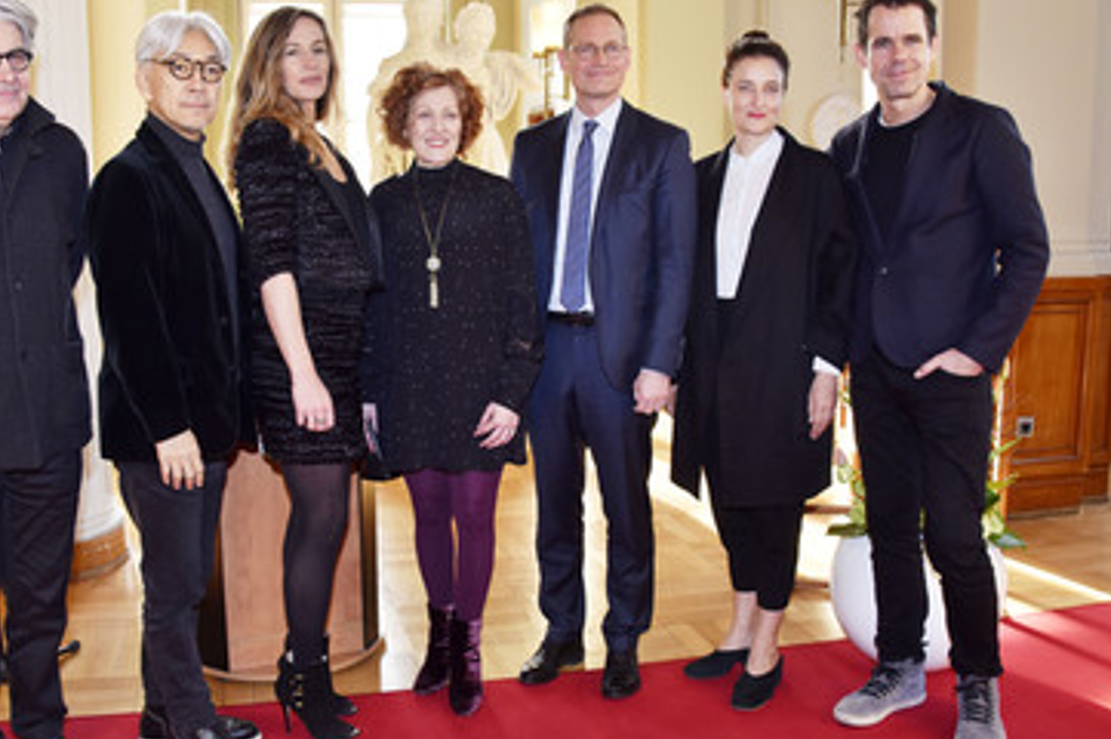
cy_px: 385
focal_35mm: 35
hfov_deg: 54.4
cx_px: 503
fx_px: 1079
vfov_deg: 37.8
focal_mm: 28
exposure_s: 1/200
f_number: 5
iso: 640
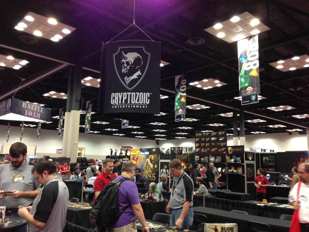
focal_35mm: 33
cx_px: 154
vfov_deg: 42.9
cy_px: 116
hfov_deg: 55.4
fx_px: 295
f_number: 2.4
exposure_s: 1/20
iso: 80
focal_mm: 4.13
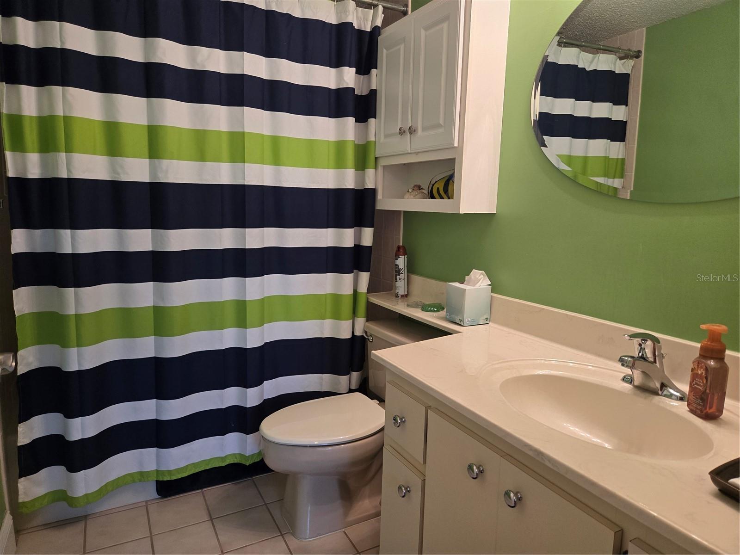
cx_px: 370
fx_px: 492
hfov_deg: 73.9
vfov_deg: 58.9
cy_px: 278
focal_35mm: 23
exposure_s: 1/120
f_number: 1.8
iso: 320
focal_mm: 5.4
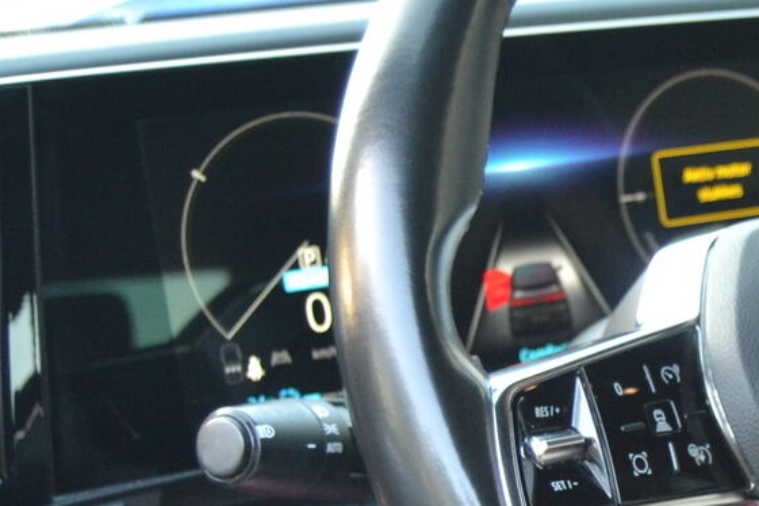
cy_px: 556
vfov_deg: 11.9
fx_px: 2382
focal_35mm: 113
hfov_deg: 17.2
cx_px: 947
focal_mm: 22
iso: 900
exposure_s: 1/60
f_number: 3.5
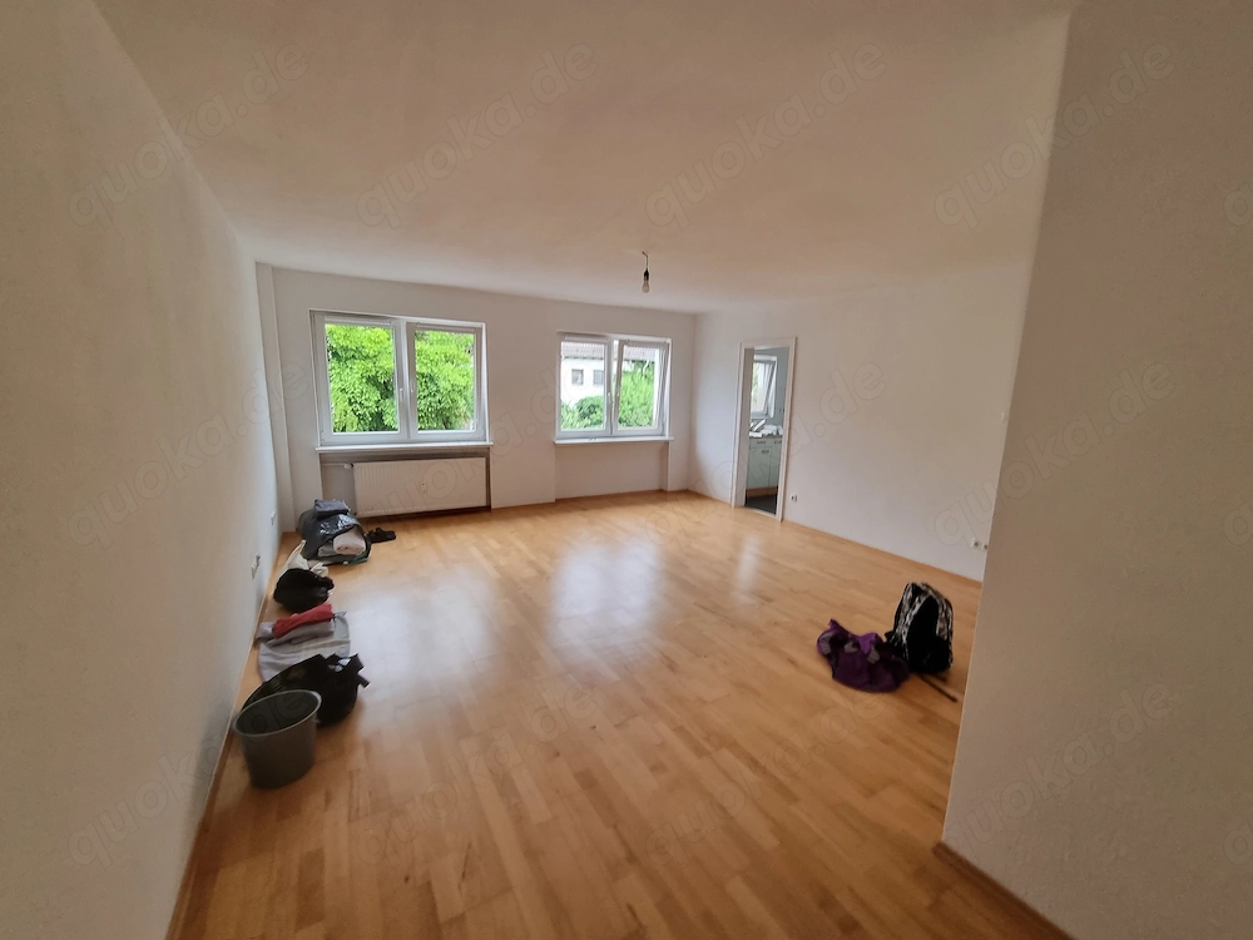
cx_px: 626
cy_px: 470
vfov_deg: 89.9
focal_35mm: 13
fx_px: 471
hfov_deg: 106.2
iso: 125
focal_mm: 2.2
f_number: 2.2
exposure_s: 1/50
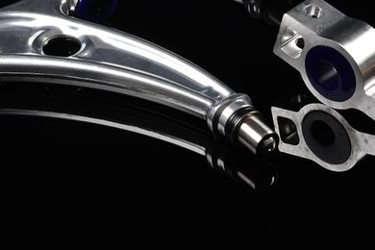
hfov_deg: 16.6
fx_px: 1281
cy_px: 12
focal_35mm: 123
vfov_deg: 11.1
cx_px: 114
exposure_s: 1/250
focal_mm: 60
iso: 160
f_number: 11
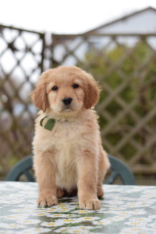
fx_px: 487
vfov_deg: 27.0
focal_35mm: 75
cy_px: 117
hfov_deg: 18.2
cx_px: 78
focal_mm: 50
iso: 800
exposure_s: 1/800
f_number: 2.8
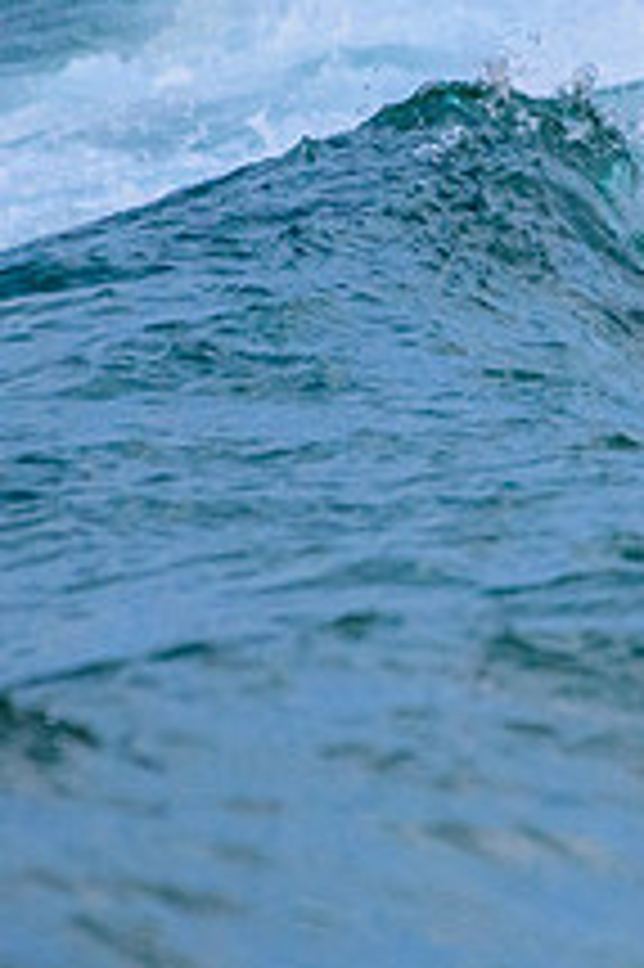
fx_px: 44558
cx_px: 1053
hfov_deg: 0.8
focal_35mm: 1658
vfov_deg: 1.2
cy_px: 322
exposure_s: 1/2000
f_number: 5.6
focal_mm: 500
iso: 1800
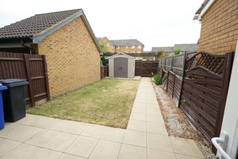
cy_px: 80
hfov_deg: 96.7
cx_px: 119
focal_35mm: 16
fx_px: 106
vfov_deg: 73.7
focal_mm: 16
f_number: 5
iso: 500
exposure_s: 1/400
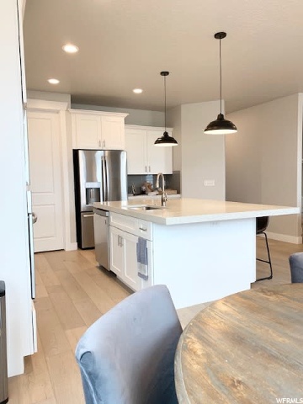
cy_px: 202
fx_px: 303
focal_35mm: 26
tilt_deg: -3.3
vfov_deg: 67.3
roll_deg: +2.2
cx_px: 152
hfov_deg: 53.1
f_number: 1.8
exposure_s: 1/120
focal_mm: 4.2
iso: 80
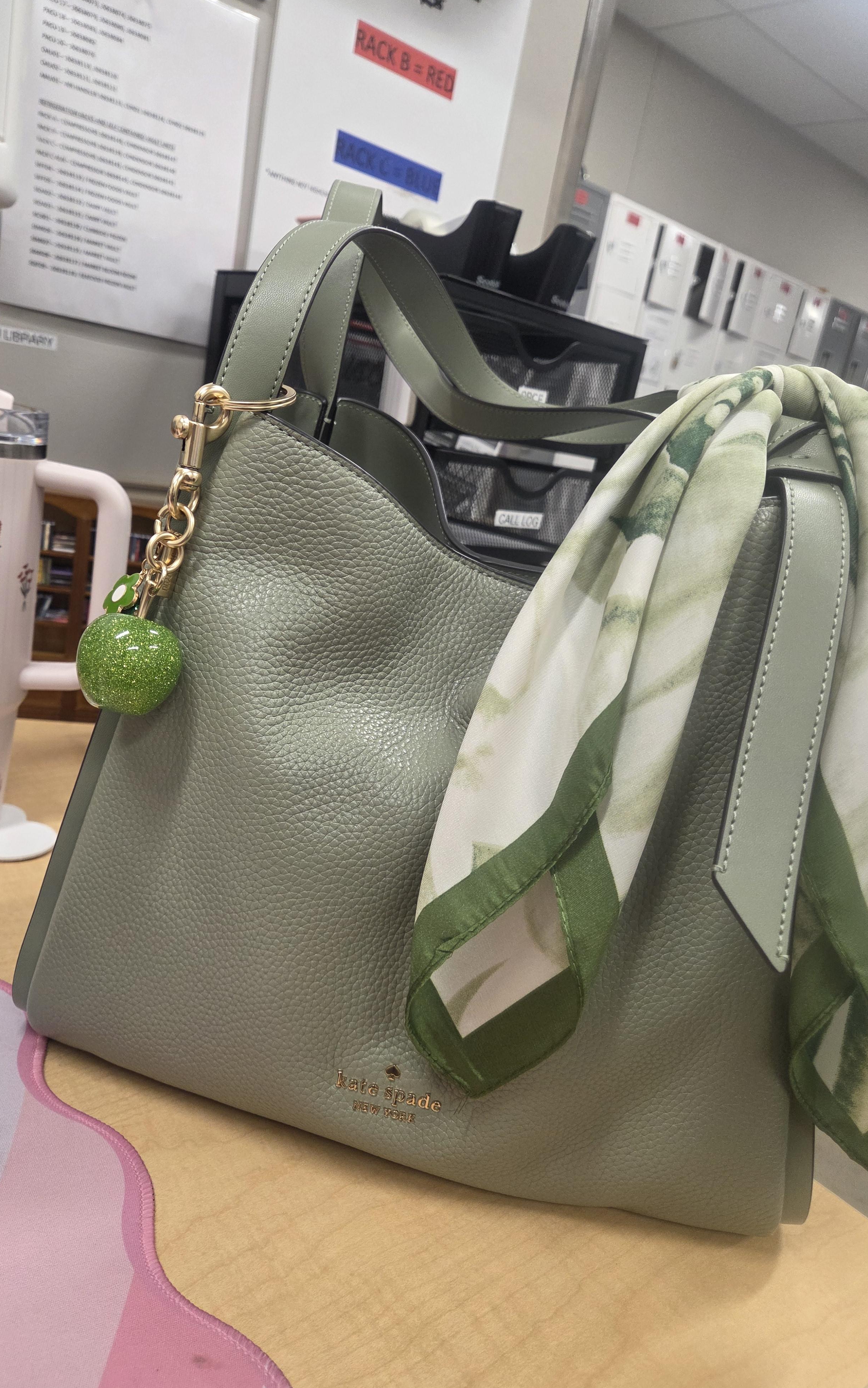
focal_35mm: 25
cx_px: 373
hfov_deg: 49.1
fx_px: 946
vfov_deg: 72.5
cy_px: 698
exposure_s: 1/120
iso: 160
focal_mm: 5.4
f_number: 1.8
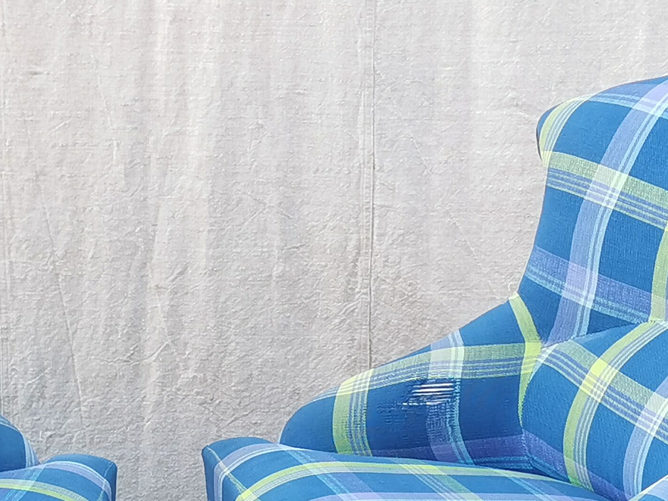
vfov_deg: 13.9
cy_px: 410
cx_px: 156
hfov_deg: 18.4
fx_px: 2045
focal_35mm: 106
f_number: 1.8
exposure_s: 1/185
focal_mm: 5.58
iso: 50
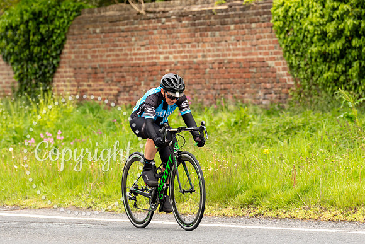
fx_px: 2814
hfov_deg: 7.4
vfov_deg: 5.0
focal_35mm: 278
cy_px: 95
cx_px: 142
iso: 400
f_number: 4.5
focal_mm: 200
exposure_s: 1/1000
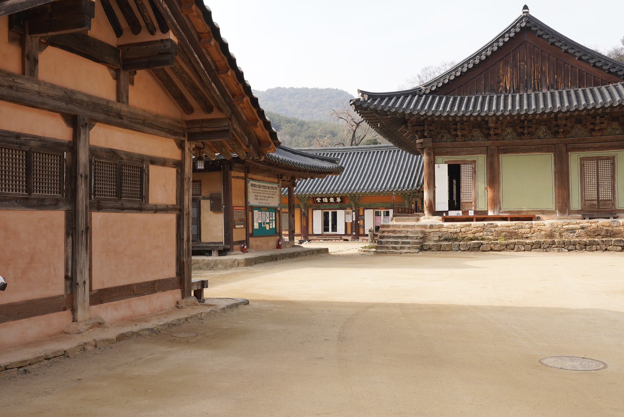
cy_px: 208
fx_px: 607
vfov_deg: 37.9
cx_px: 312
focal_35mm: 35
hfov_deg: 54.4
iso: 200
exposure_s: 1/100
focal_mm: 35
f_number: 11
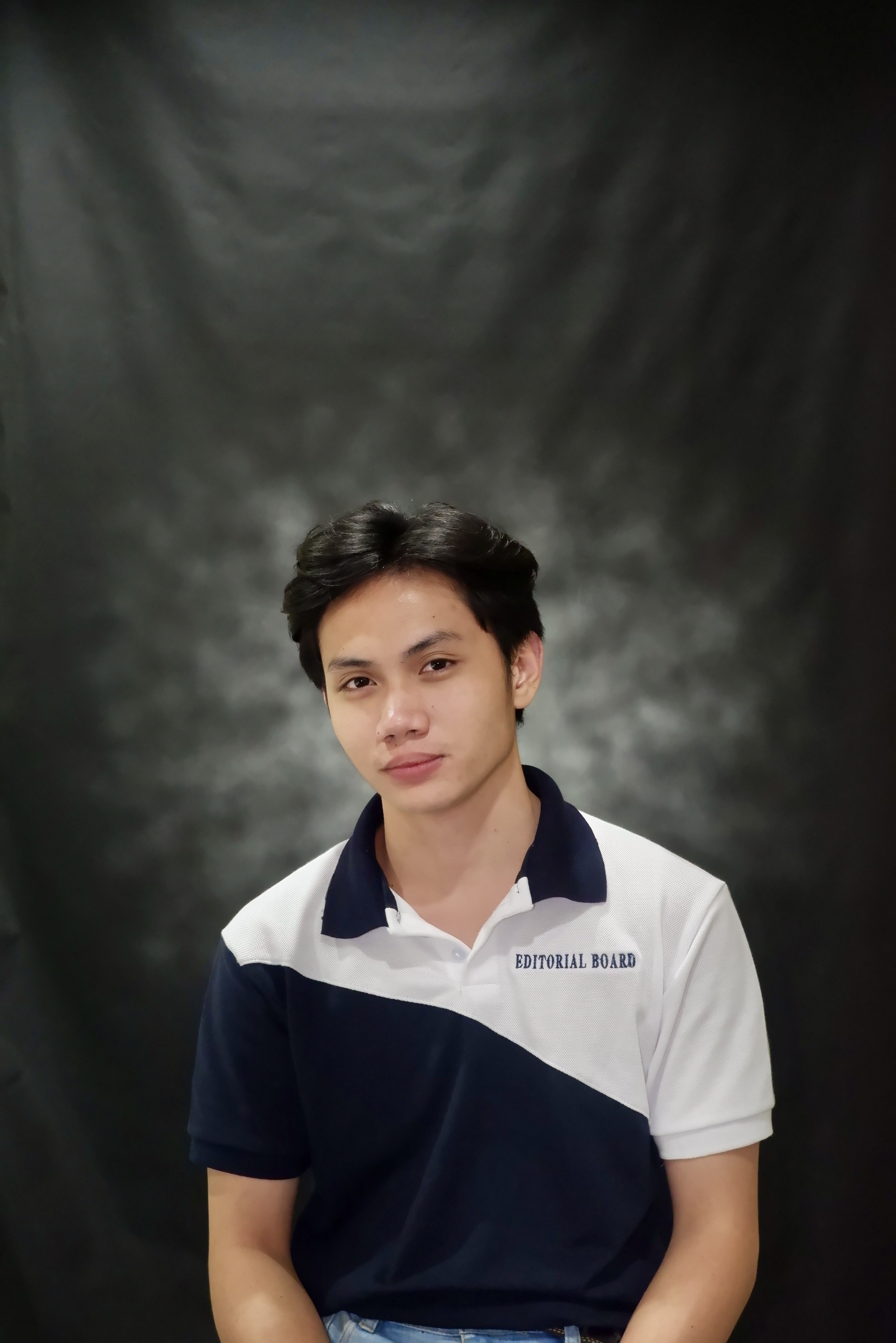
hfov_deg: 28.6
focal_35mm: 47
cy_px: 672
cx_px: 448
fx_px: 1755
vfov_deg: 41.9
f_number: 4.7
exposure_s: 1/70
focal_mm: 31.4
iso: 3200
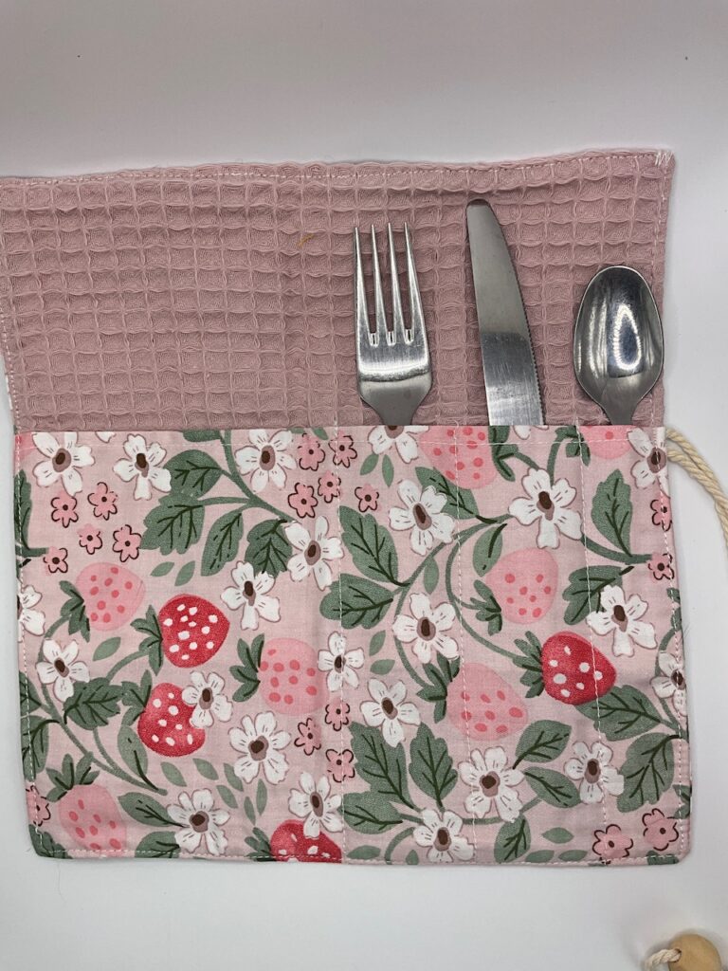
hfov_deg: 48.2
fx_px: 813
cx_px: 364
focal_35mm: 29
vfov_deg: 61.7
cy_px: 486
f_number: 1.8
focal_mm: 3
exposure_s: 1/261
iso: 25
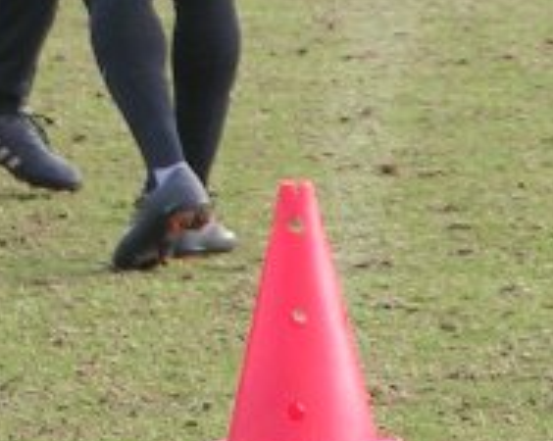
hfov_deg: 2.7
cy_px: -420
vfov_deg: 2.2
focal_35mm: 716
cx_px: -265
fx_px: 11706
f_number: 3.5
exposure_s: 1/250
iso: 50
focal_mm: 26.3
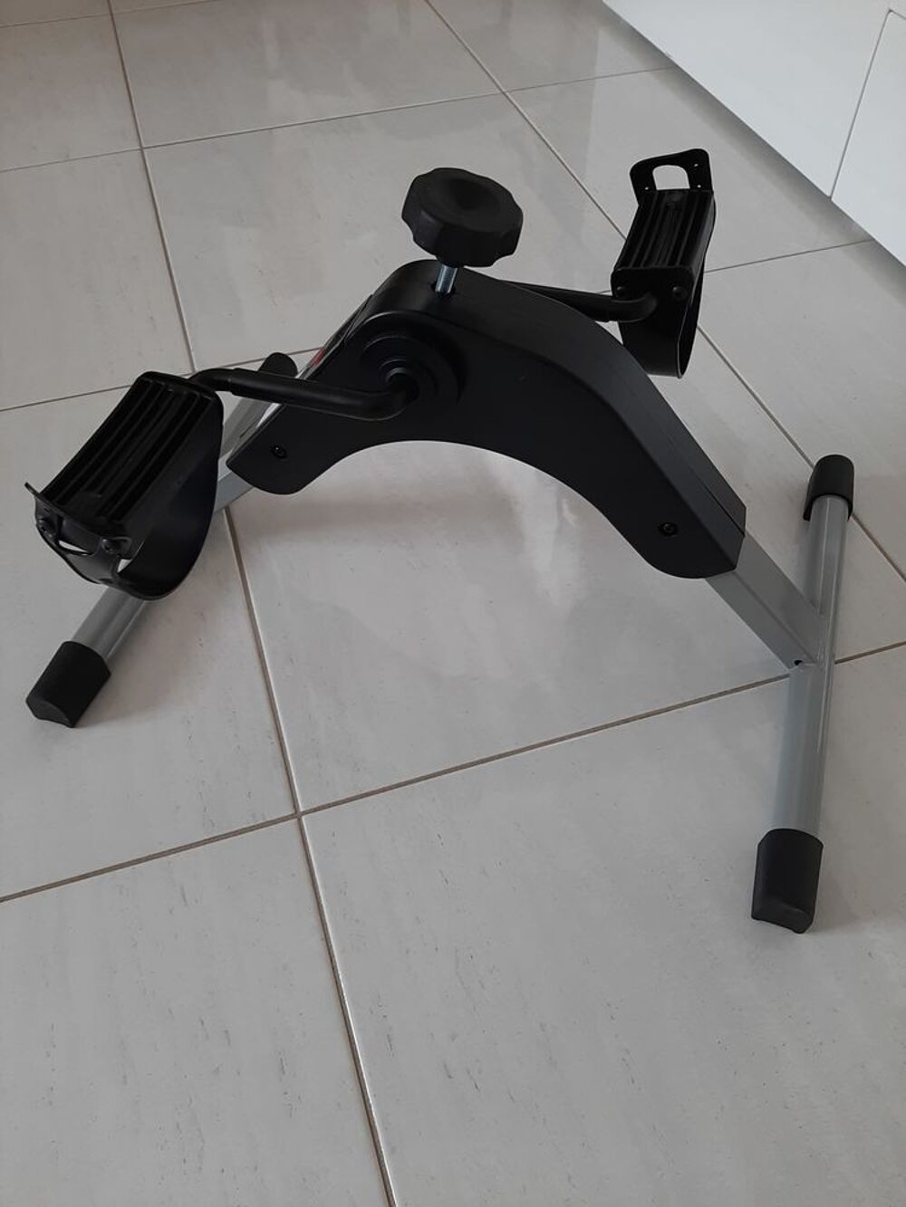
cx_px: 453
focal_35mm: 26
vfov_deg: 67.3
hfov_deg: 53.1
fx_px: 907
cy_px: 604
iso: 50
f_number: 1.7
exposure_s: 1/100
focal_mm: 3.93
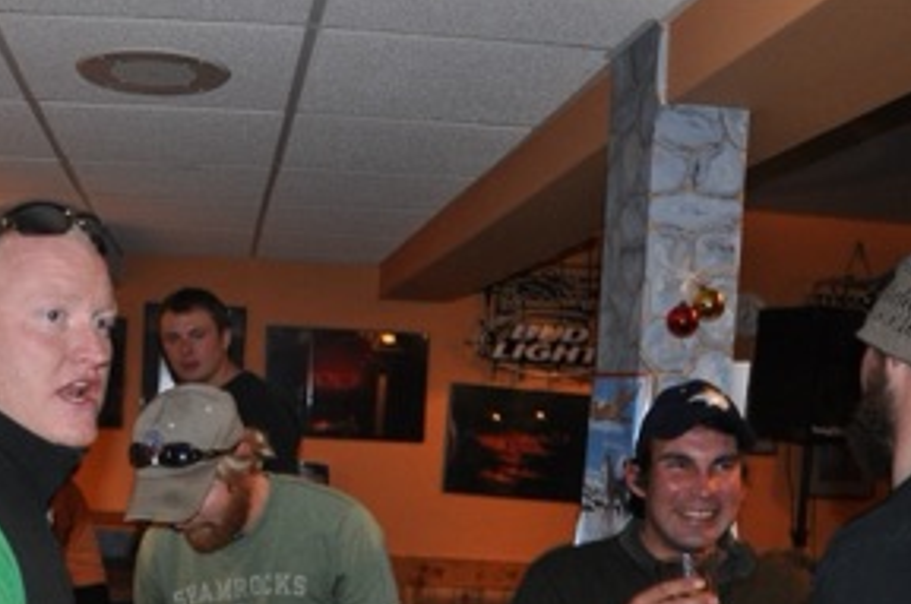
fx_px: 1137
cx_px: 278
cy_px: 495
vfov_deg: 29.0
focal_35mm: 45
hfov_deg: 42.9
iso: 800
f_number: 3.5
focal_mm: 18
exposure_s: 1/60
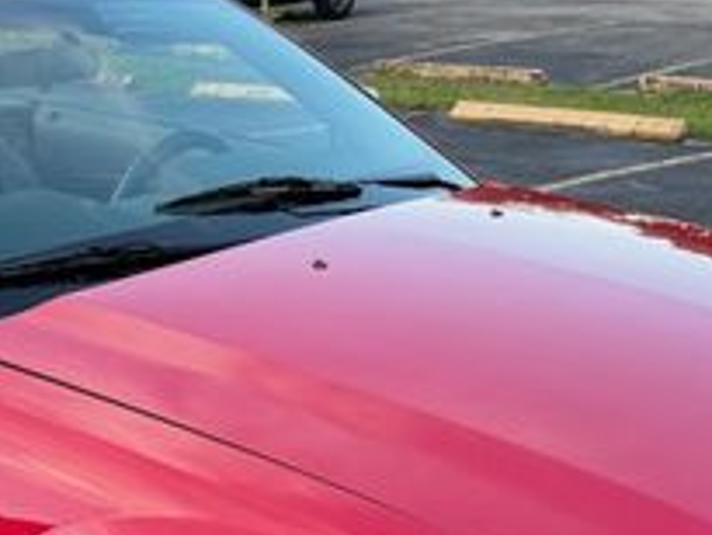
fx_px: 1544
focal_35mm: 75
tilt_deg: -22.7
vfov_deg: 19.0
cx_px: 219
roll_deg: -0.1
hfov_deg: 25.8
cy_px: 556
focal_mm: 6.76
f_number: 1.78
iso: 80
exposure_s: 1/169
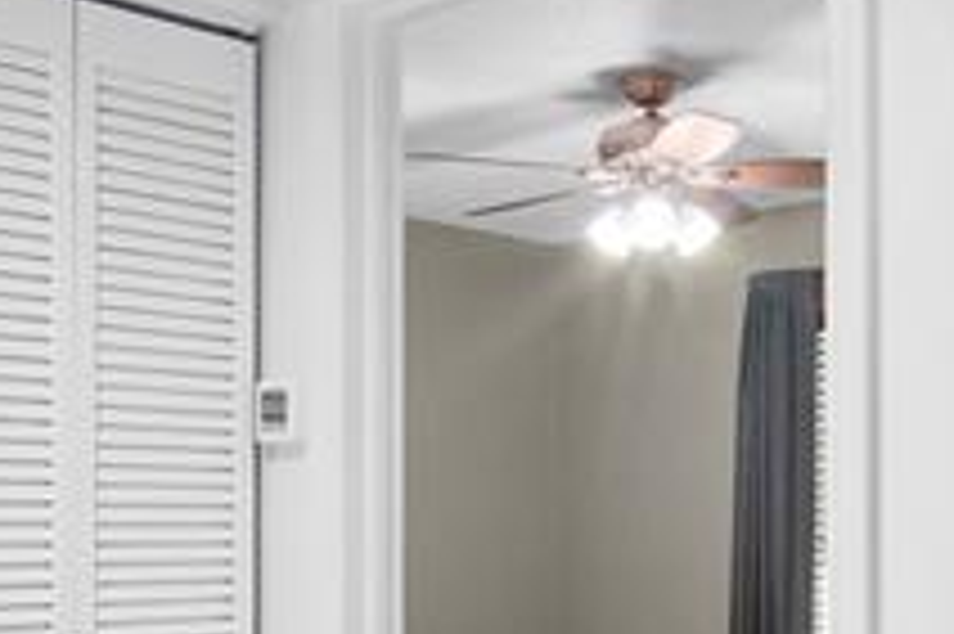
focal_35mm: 58
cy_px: 533
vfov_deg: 22.9
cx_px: 621
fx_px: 1536
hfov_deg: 34.3
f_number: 11
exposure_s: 1/13
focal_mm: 12
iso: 2000
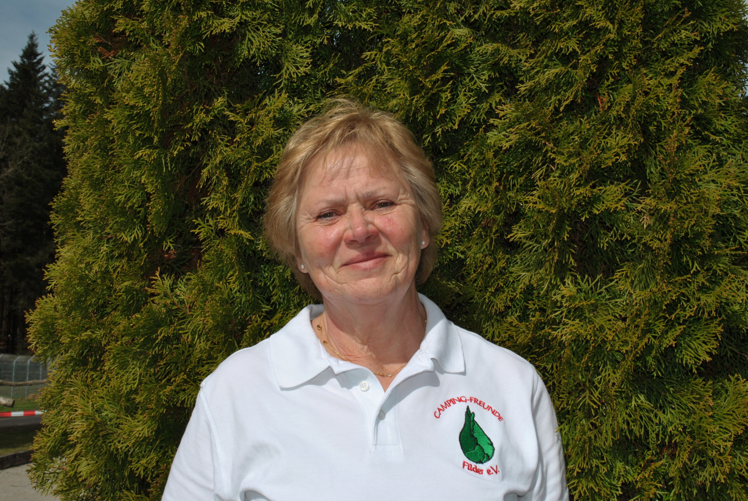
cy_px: 250
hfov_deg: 41.1
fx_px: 999
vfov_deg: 28.2
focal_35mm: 48
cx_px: 374
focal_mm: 32
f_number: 11
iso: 100
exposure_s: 1/200
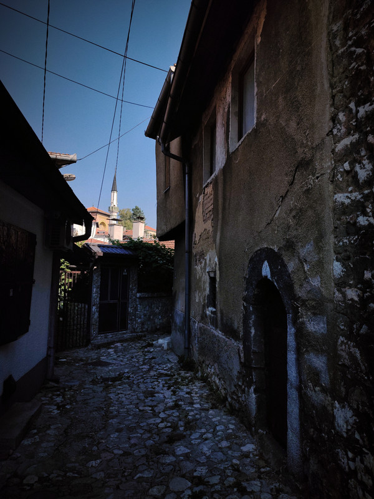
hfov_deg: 54.9
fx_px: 360
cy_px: 250
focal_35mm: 25
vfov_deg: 69.4
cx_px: 187
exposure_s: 1/696
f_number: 1.75
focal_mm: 5.96
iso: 50
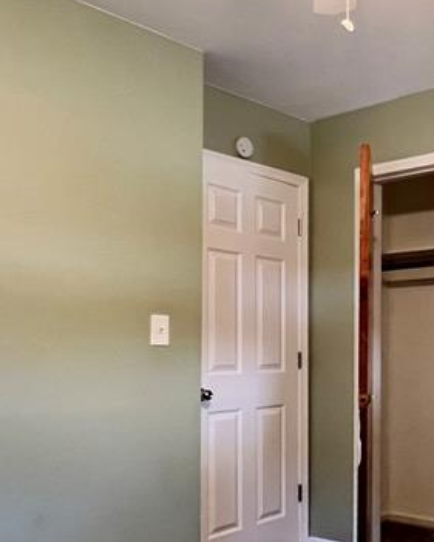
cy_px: 308
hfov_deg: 34.9
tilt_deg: +3.4
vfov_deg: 48.9
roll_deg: -1.6
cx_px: 470
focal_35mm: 37
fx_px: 594
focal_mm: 1.57
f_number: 1.8
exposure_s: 1/60
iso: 160
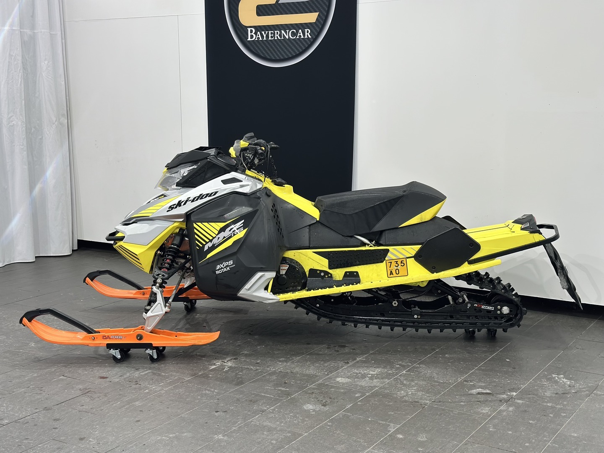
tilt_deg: -8.9
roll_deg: +0.1
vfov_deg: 30.3
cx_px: 302
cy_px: 226
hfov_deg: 39.7
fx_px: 838
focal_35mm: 48
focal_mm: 6.86
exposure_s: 1/100
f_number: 1.78
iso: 80
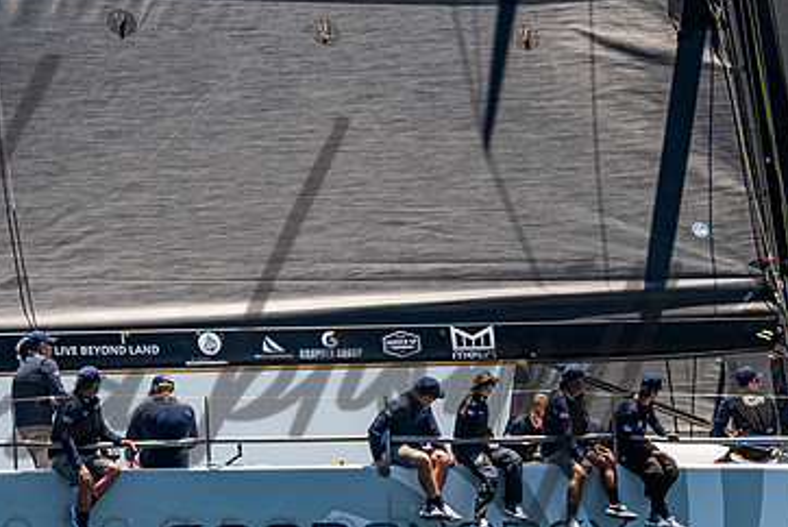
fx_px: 4819
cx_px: 376
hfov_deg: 9.3
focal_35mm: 220
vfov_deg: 6.2
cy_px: 447
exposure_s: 1/2500
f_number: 8
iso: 500
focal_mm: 105
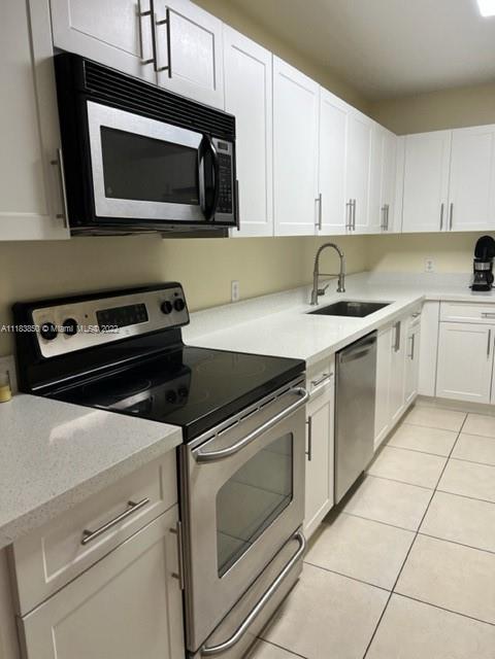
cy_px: 330
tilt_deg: -11.1
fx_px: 496
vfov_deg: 67.3
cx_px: 248
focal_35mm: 26
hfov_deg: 53.1
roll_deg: +1.4
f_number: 1.5
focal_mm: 5.7
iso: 80
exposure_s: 1/120
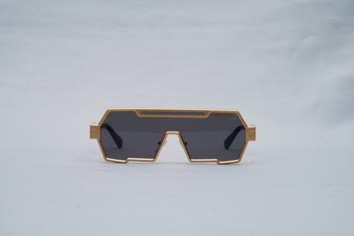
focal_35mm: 50
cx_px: 177
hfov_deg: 39.6
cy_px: 118
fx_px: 492
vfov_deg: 27.0
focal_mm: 50
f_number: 9
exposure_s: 1/160
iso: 100
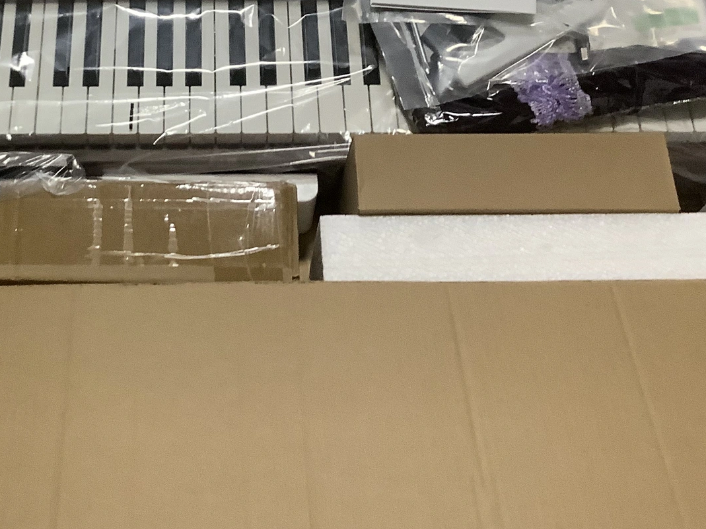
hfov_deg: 32.6
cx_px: 172
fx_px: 1183
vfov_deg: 24.6
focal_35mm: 58
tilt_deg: -62.6
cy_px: 60
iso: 250
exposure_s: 1/60
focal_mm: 3.3
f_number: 2.4
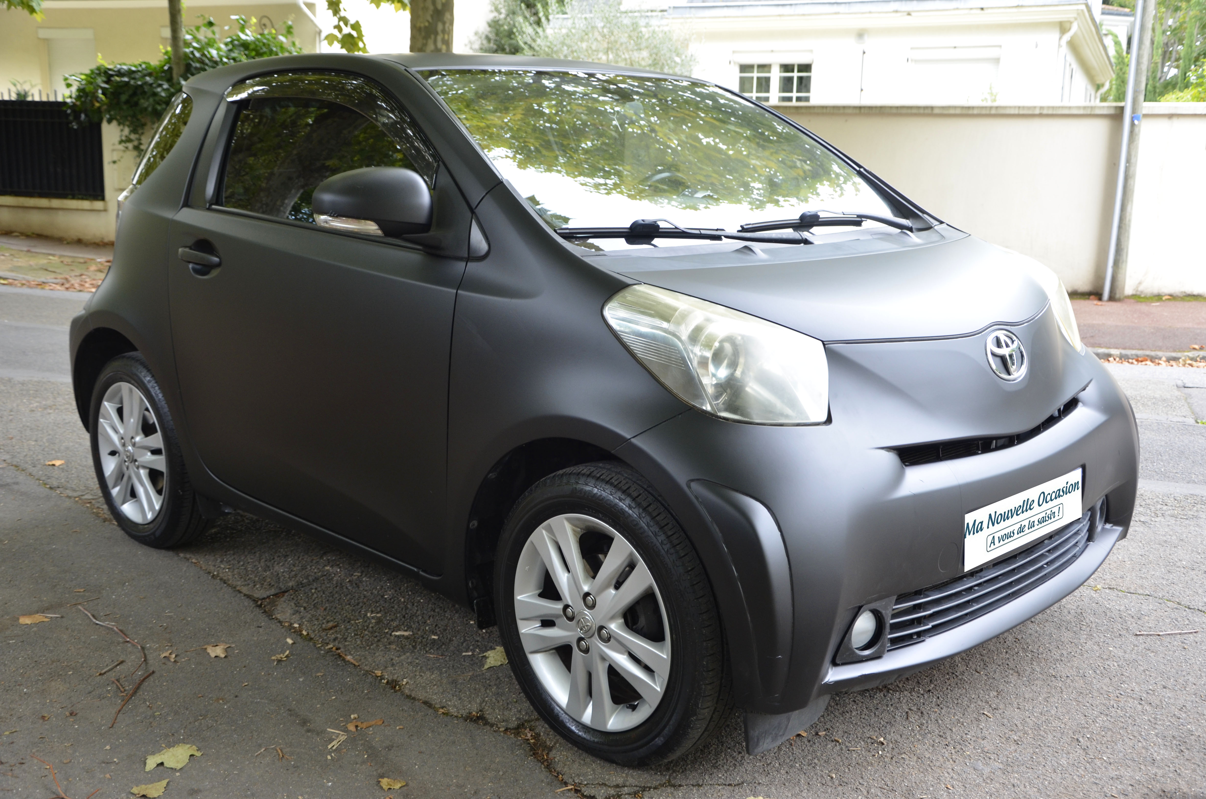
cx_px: 603
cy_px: 400
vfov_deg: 35.3
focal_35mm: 38
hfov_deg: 51.4
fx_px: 1254
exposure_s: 1/60
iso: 400
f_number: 4
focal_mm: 25
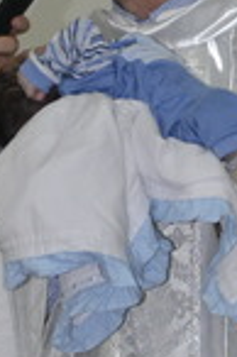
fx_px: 3128
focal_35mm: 316
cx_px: 271
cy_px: 351
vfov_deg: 6.5
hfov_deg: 4.3
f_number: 5
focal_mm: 62
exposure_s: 1/60
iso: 3200
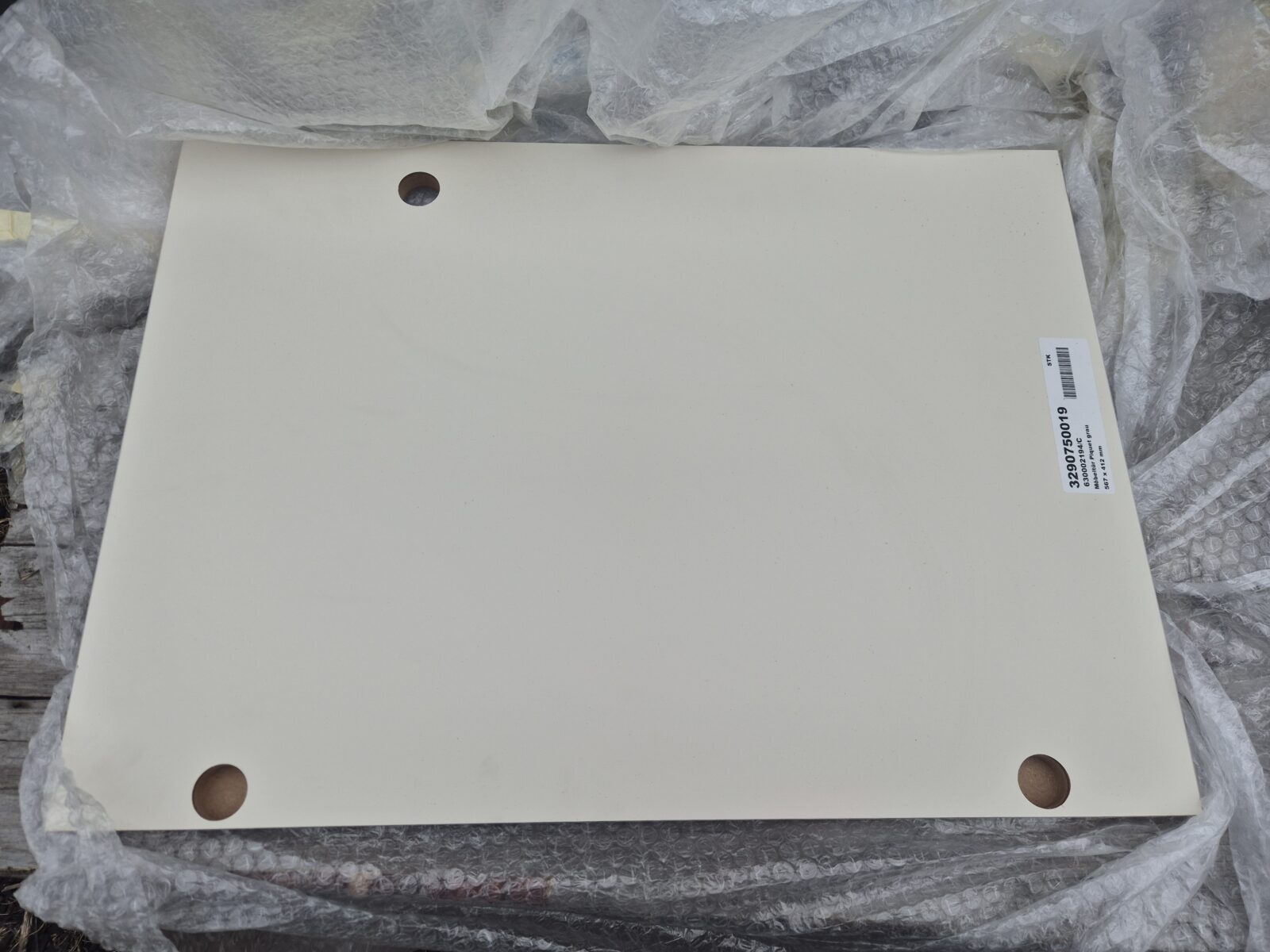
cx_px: 635
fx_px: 844
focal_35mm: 23
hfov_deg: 73.9
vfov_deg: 58.9
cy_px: 476
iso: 25
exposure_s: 1/1692
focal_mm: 5.4
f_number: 1.8
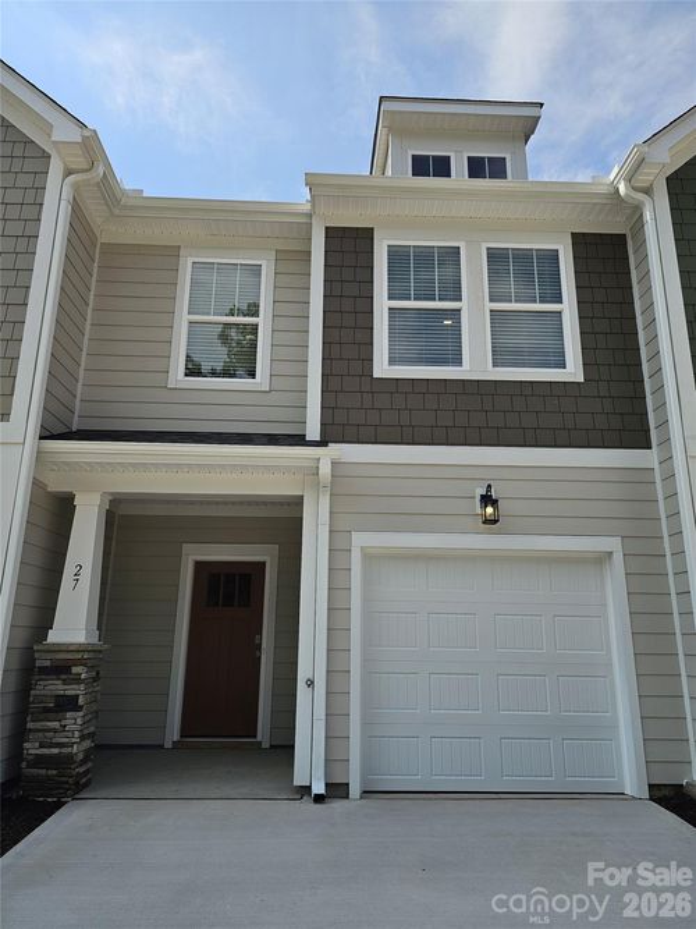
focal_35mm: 23
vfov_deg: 73.9
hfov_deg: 58.9
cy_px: 464
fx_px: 617
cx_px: 348
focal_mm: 6.3
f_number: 1.7
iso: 25
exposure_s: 1/2000
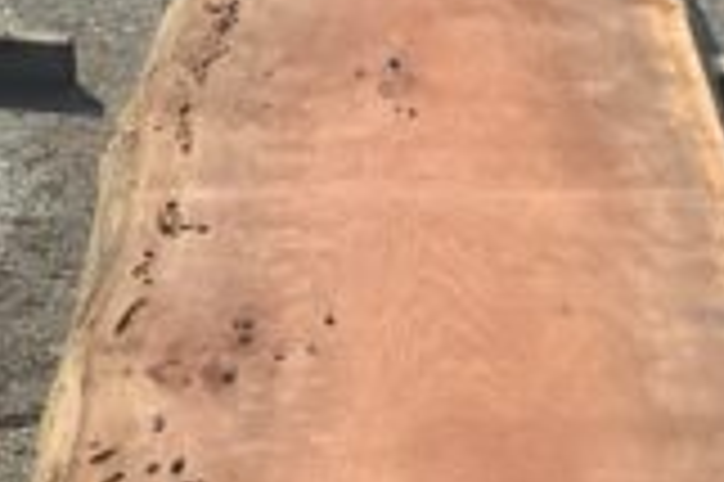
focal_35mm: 100
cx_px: 418
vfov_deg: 13.5
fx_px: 2009
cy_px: 480
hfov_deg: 20.4
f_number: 1.8
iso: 16
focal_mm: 3
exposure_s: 1/1848
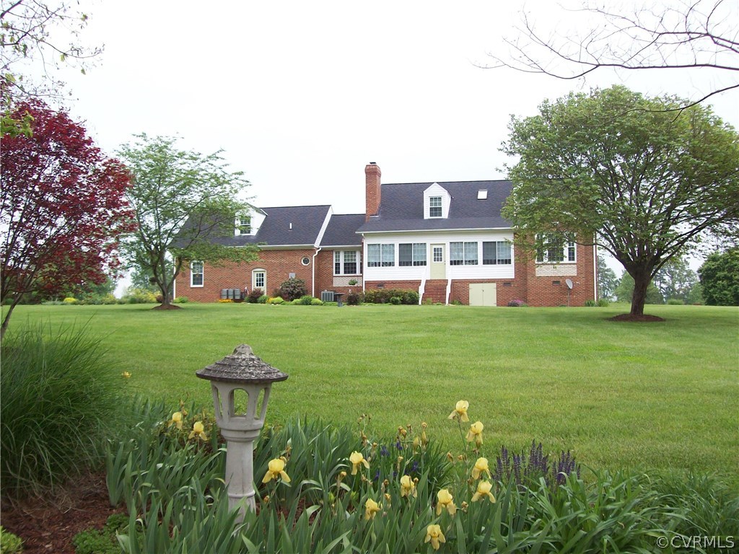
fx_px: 769
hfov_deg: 51.4
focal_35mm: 36
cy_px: 277
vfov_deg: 39.7
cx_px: 370
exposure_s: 1/502
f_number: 2.7
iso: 80
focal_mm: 6
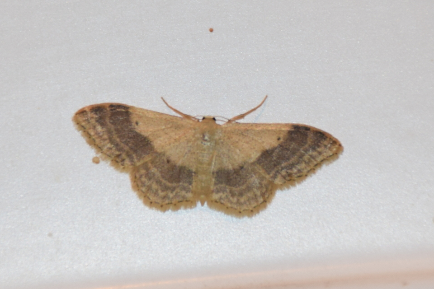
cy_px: 144
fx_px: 2531
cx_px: 217
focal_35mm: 210
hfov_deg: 9.8
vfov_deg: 6.5
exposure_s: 1/125
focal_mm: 140
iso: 320
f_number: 5.6
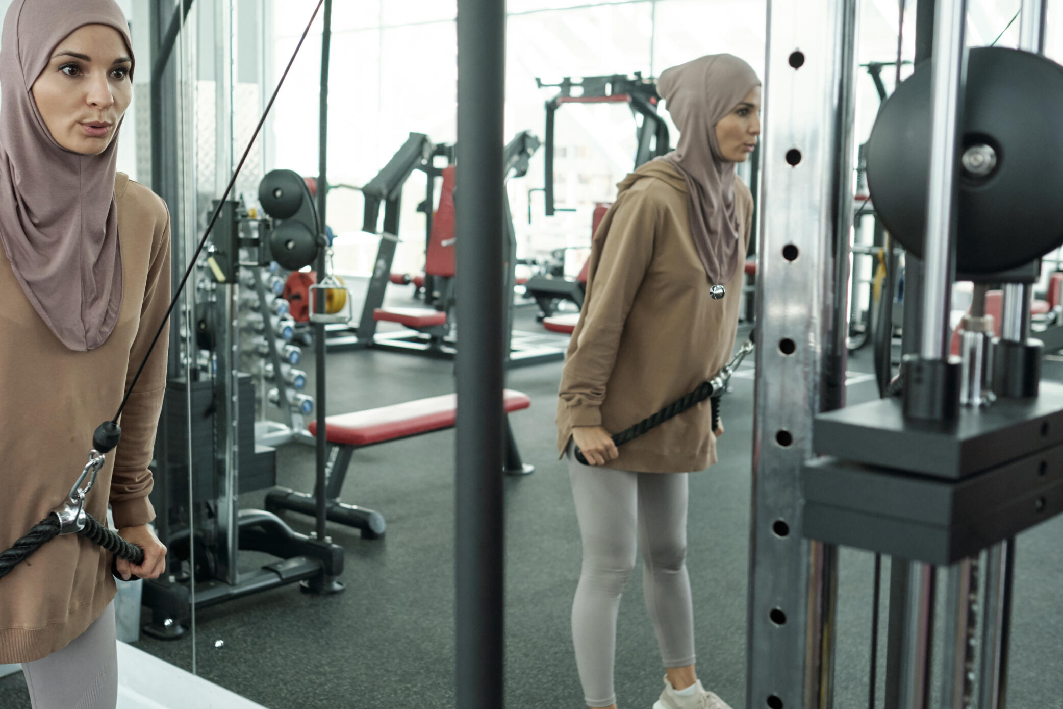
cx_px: 416
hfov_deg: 45.2
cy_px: 366
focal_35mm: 43
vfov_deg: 31.2
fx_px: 1270
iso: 800
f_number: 2.8
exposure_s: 1/250
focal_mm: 23
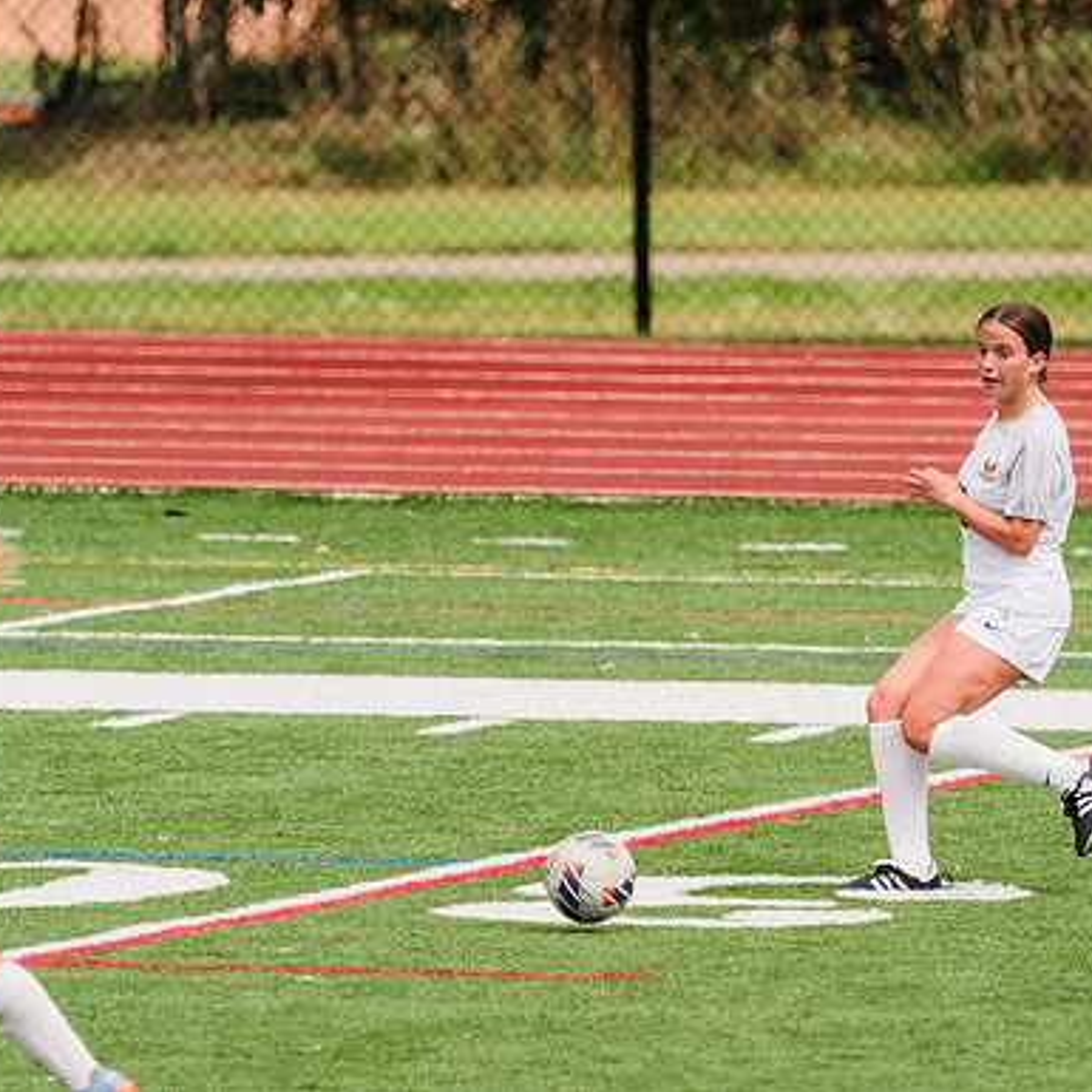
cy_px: 483
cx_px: 602
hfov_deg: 2.0
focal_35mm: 857
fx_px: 30587
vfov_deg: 2.0
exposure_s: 1/1600
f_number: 6.3
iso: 400
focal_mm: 600
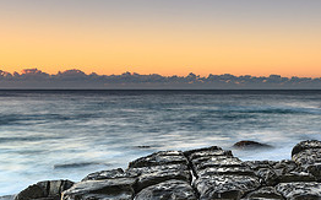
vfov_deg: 23.4
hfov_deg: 33.0
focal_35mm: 55
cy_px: 122
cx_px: 341
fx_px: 481
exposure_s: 4
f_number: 9
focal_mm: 16
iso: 50
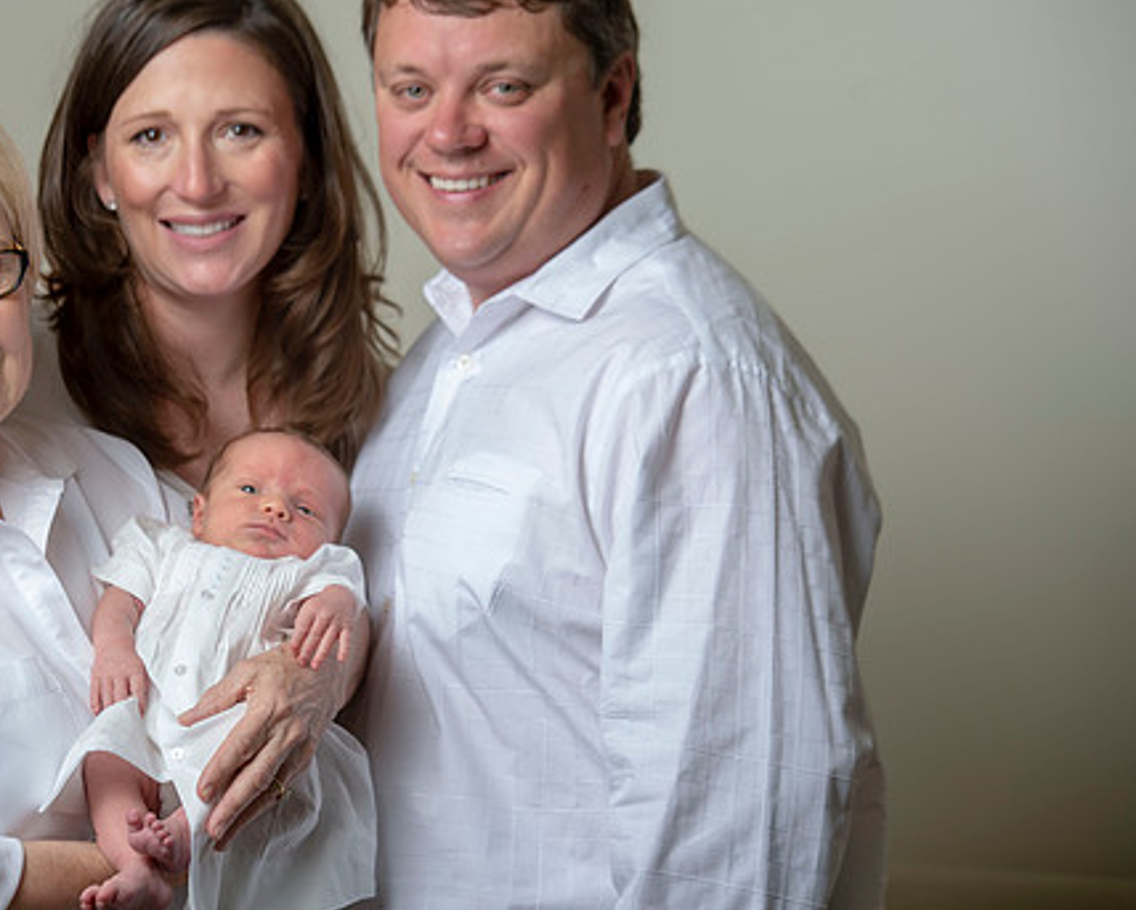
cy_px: 424
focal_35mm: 155
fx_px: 5215
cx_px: 390
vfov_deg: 10.0
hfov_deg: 12.4
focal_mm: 122
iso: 125
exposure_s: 1/160
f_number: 5.6
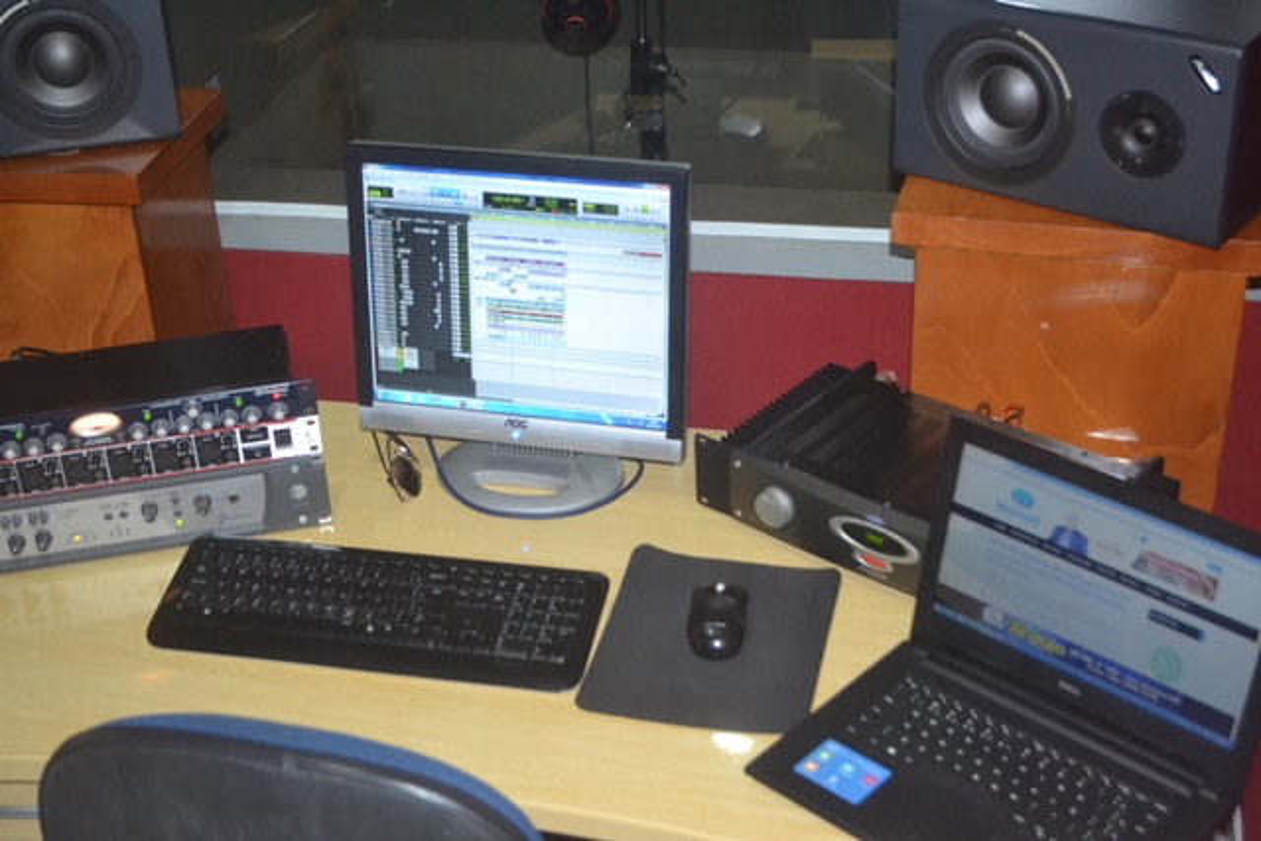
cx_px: 630
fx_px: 1787
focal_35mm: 51
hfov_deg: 38.9
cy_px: 420
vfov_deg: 26.5
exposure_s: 1/60
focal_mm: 34
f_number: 5
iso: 3200
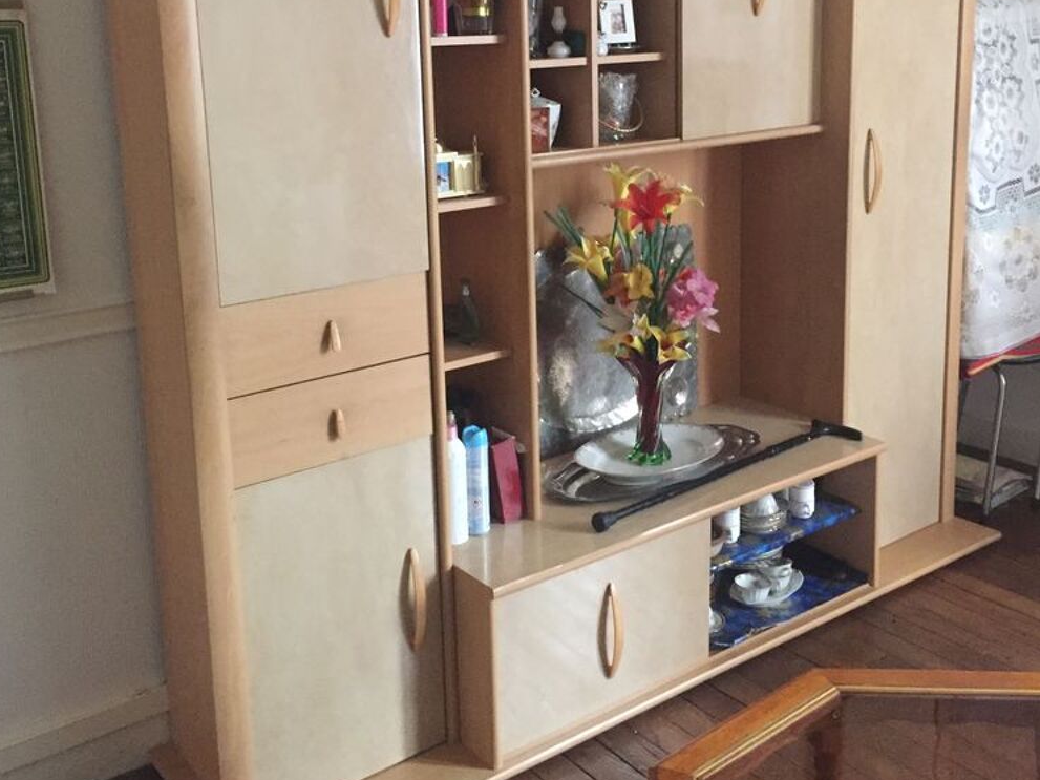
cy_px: 235
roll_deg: +2.4
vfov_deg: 36.3
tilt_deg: -9.1
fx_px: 1172
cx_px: 516
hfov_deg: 47.9
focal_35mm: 39
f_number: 2.2
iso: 400
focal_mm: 4.15
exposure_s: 1/17
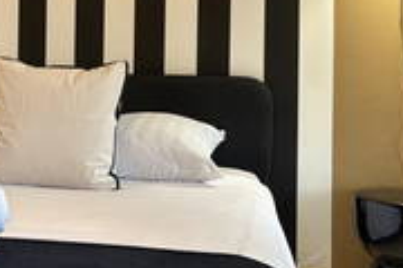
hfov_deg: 35.8
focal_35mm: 54
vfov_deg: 24.7
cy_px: 56
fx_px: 604
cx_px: 85
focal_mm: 5.96
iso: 160
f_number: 1.6
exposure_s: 1/50
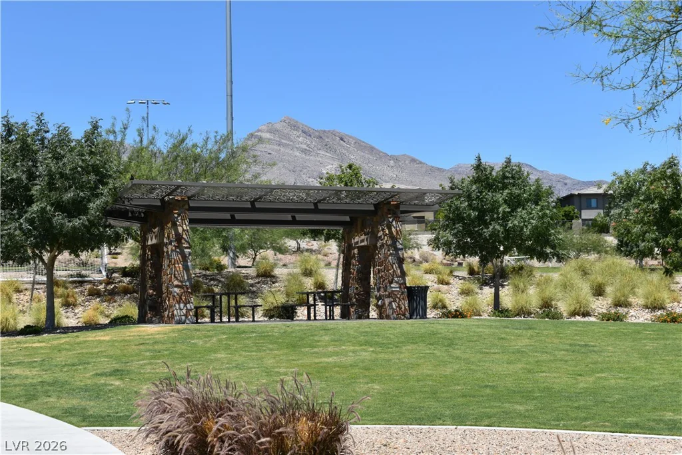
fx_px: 1137
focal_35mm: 60
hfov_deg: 33.4
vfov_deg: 22.6
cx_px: 341
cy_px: 228
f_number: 10
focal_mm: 40
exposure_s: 1/400
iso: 200
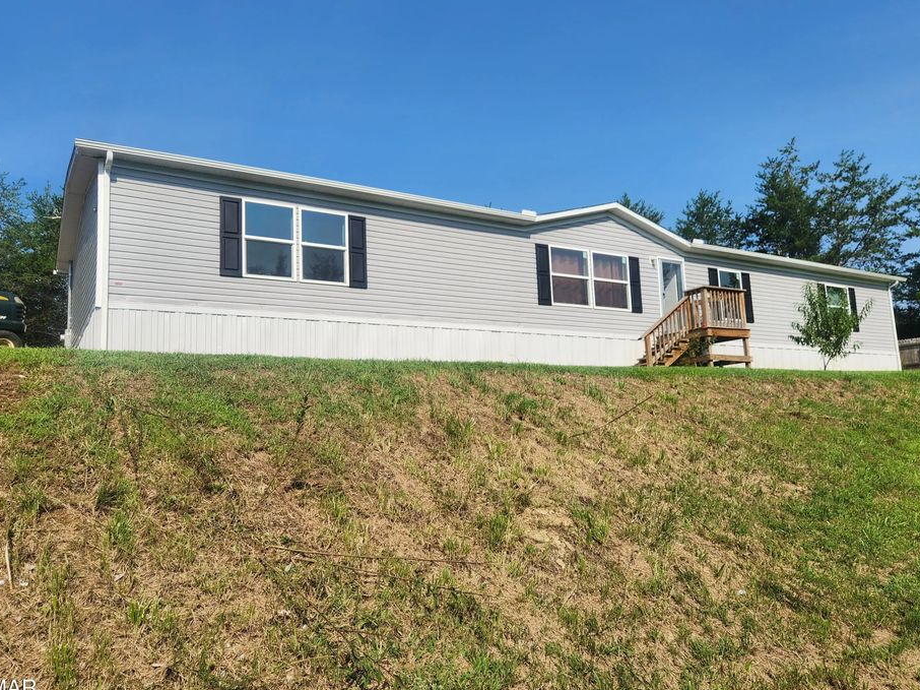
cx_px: 475
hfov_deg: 67.3
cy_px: 333
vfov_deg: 53.0
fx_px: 691
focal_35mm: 26
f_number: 1.8
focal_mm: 5.4
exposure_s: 1/1894
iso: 20
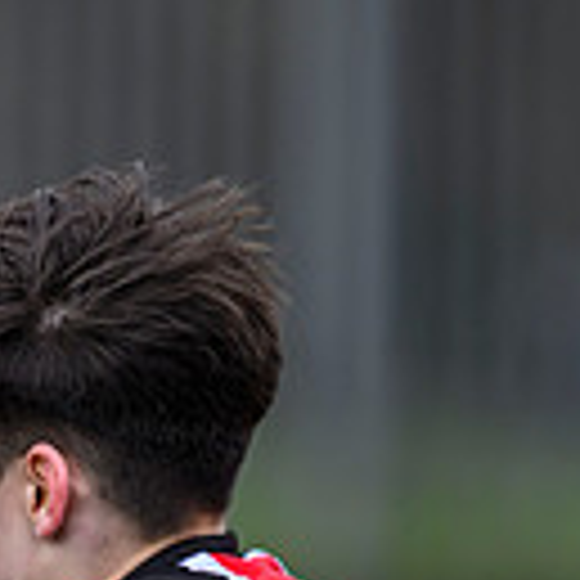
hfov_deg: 1.1
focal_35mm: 1594
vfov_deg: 1.1
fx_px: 30217
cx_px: -701
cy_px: 791
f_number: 3.2
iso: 640
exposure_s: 1/1600
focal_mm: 400
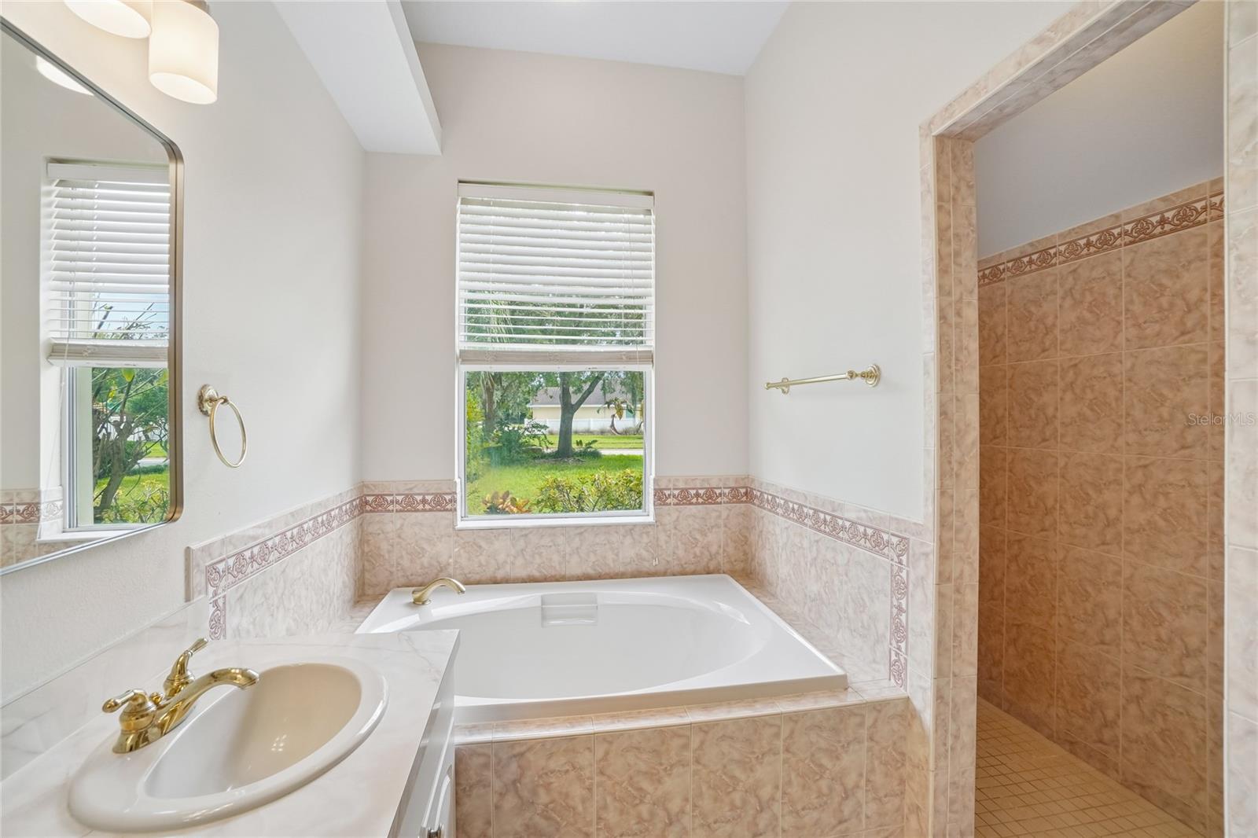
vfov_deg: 77.3
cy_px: 419
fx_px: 524
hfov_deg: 100.4
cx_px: 629
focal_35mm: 15
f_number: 8
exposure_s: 1/30
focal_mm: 10
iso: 125
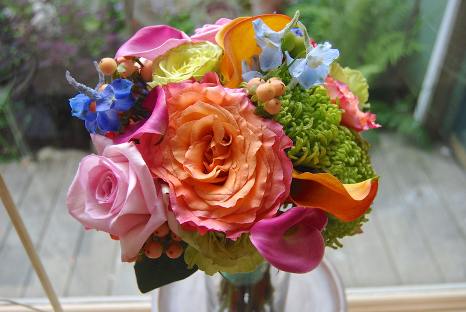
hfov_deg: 53.1
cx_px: 233
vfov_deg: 37.0
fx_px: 467
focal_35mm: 36
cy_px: 156
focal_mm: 24
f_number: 3.8
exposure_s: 1/250
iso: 200
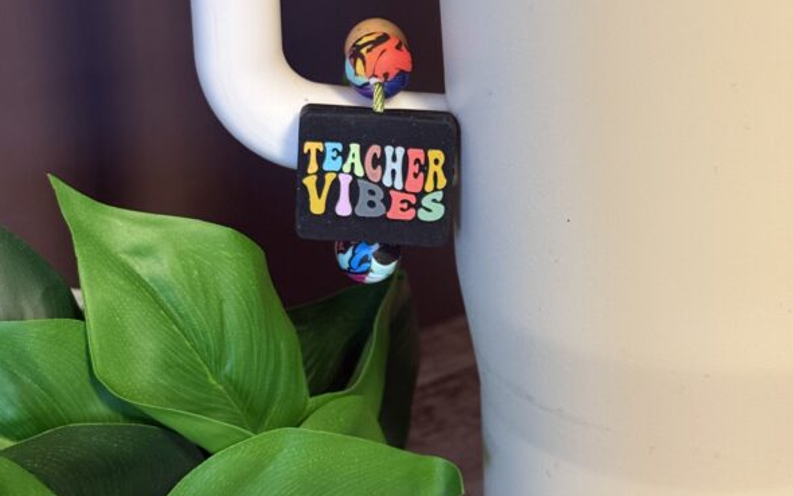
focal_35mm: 69
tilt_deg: -22.9
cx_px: 394
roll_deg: +0.2
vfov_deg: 18.9
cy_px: 190
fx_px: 1491
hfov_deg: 29.8
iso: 320
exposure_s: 1/40
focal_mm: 6.76
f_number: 1.78
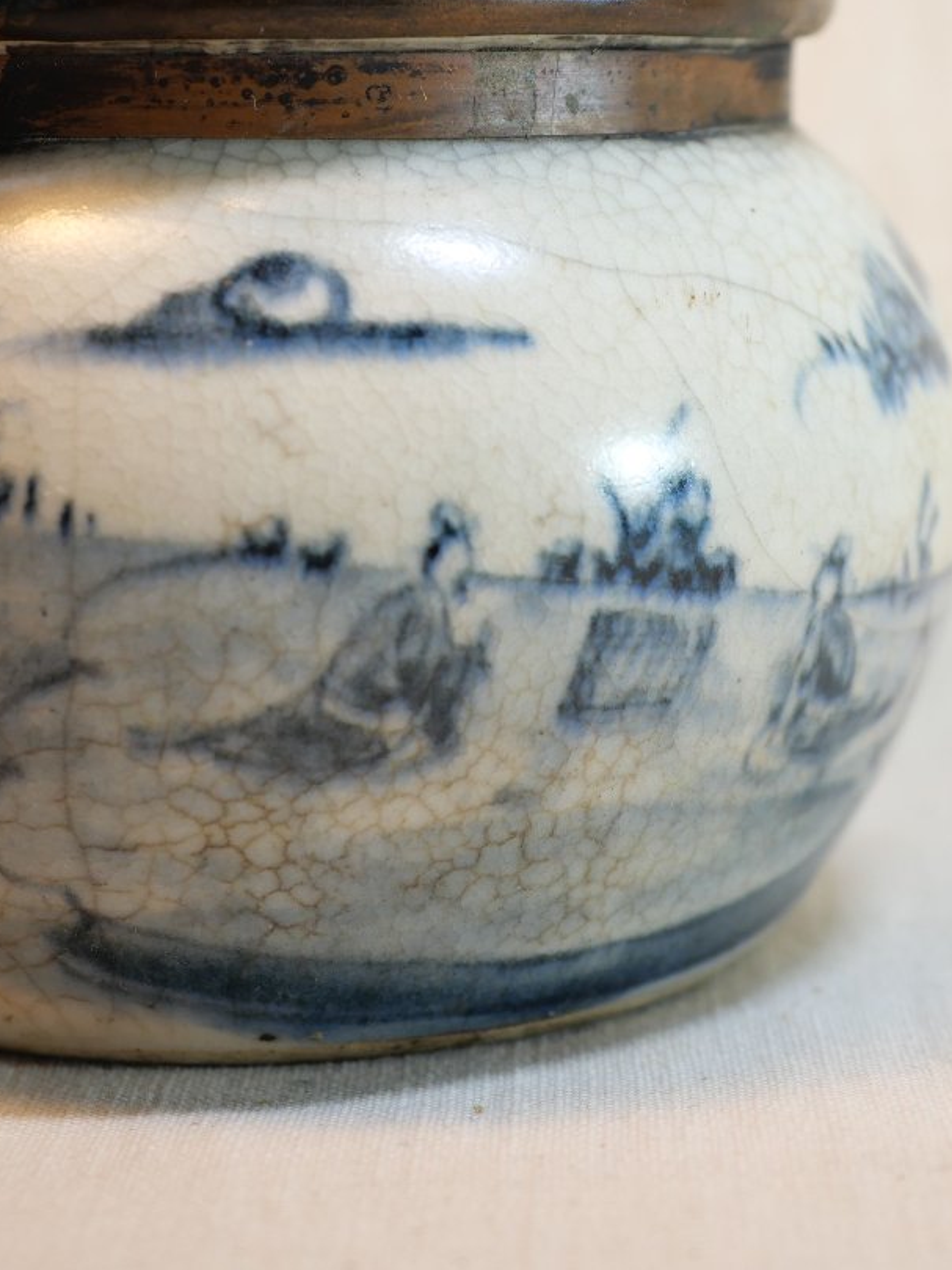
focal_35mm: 89
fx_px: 3263
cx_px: 453
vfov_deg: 22.0
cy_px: 575
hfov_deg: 16.6
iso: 250
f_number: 4
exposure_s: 1/250
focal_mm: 30
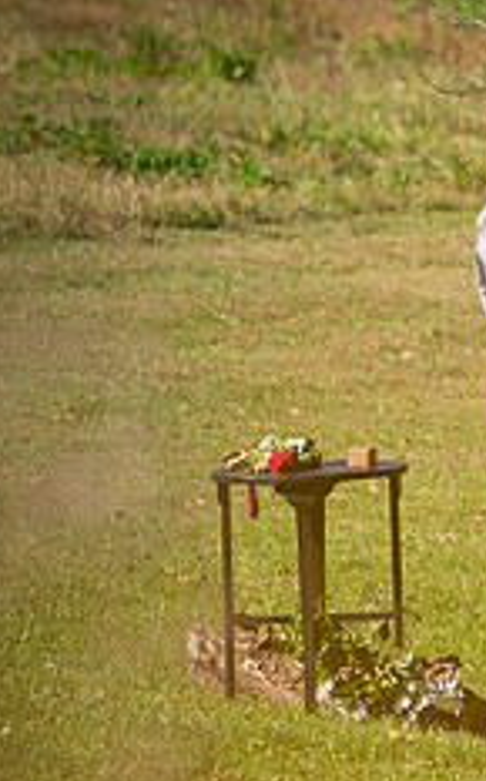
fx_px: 16028
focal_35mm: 754
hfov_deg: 1.7
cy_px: 332
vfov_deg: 2.8
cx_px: 883
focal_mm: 200
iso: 125
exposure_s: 1/640
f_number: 5
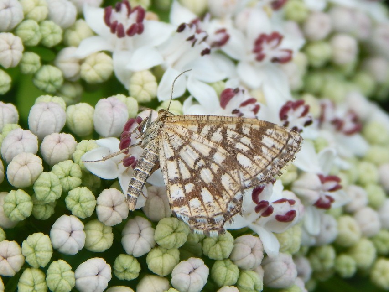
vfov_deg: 9.3
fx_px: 1798
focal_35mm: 160
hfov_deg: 12.3
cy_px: 146
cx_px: 194
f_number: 5.1
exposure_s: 1/500
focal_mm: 28.7
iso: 125
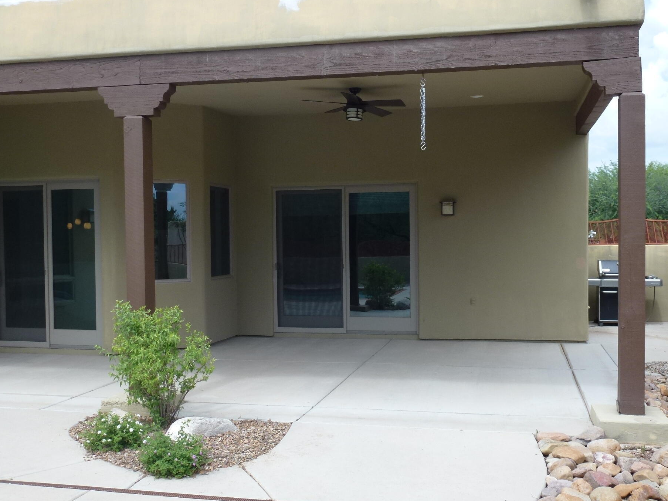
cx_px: 370
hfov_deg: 53.8
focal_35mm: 34
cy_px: 264
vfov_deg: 41.8
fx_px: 656
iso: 100
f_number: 3.5
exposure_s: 1/640
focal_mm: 5.4
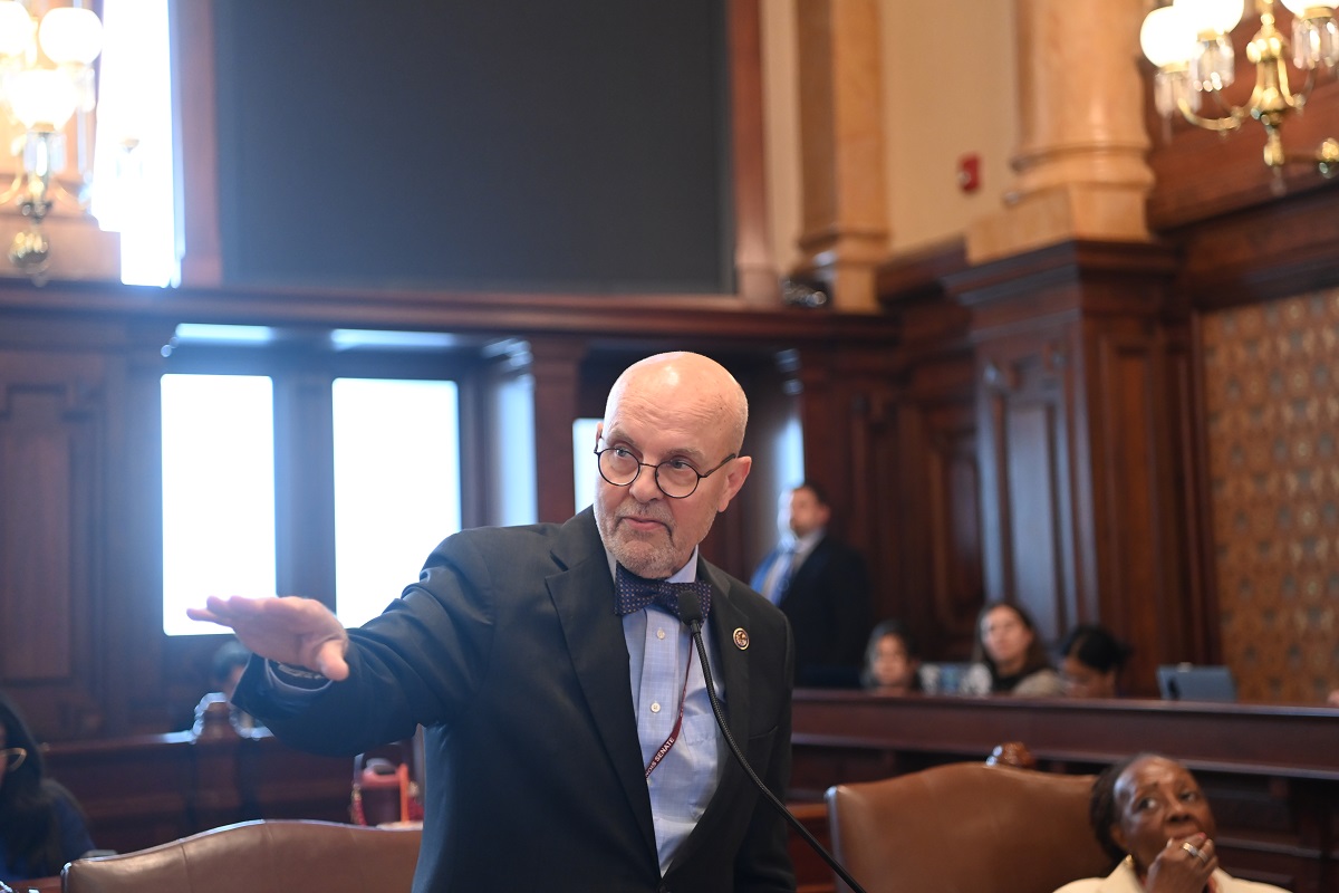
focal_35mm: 62
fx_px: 2306
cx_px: 670
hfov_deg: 32.4
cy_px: 446
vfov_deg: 21.9
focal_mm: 62
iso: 3200
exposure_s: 1/250
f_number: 2.8
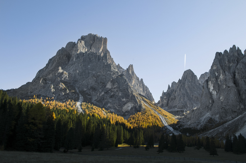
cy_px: 82
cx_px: 123
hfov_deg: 60.4
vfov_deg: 42.2
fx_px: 211
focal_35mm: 31
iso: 400
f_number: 11
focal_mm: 21.25
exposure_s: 1/160
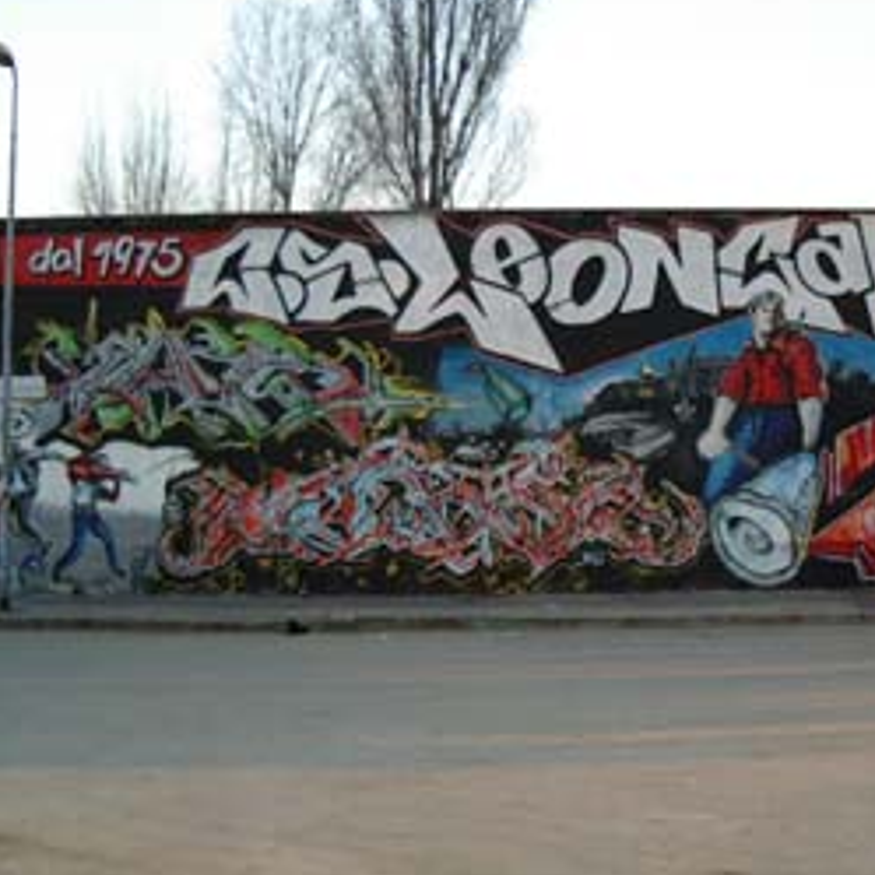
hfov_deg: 31.3
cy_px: 418
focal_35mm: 54
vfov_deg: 31.6
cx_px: 611
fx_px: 1544
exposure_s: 1/100
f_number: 2.6
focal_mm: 5.8
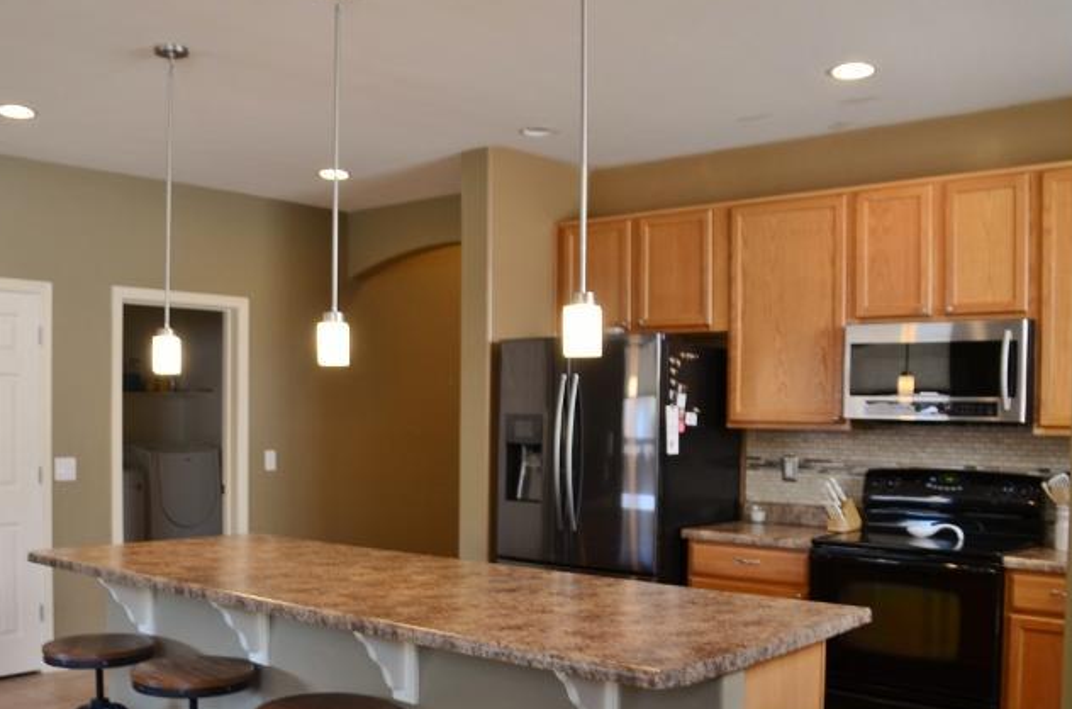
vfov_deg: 34.8
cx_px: 434
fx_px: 1129
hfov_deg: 50.5
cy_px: 414
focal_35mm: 38
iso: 100
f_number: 3.5
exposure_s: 1/10
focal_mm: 20
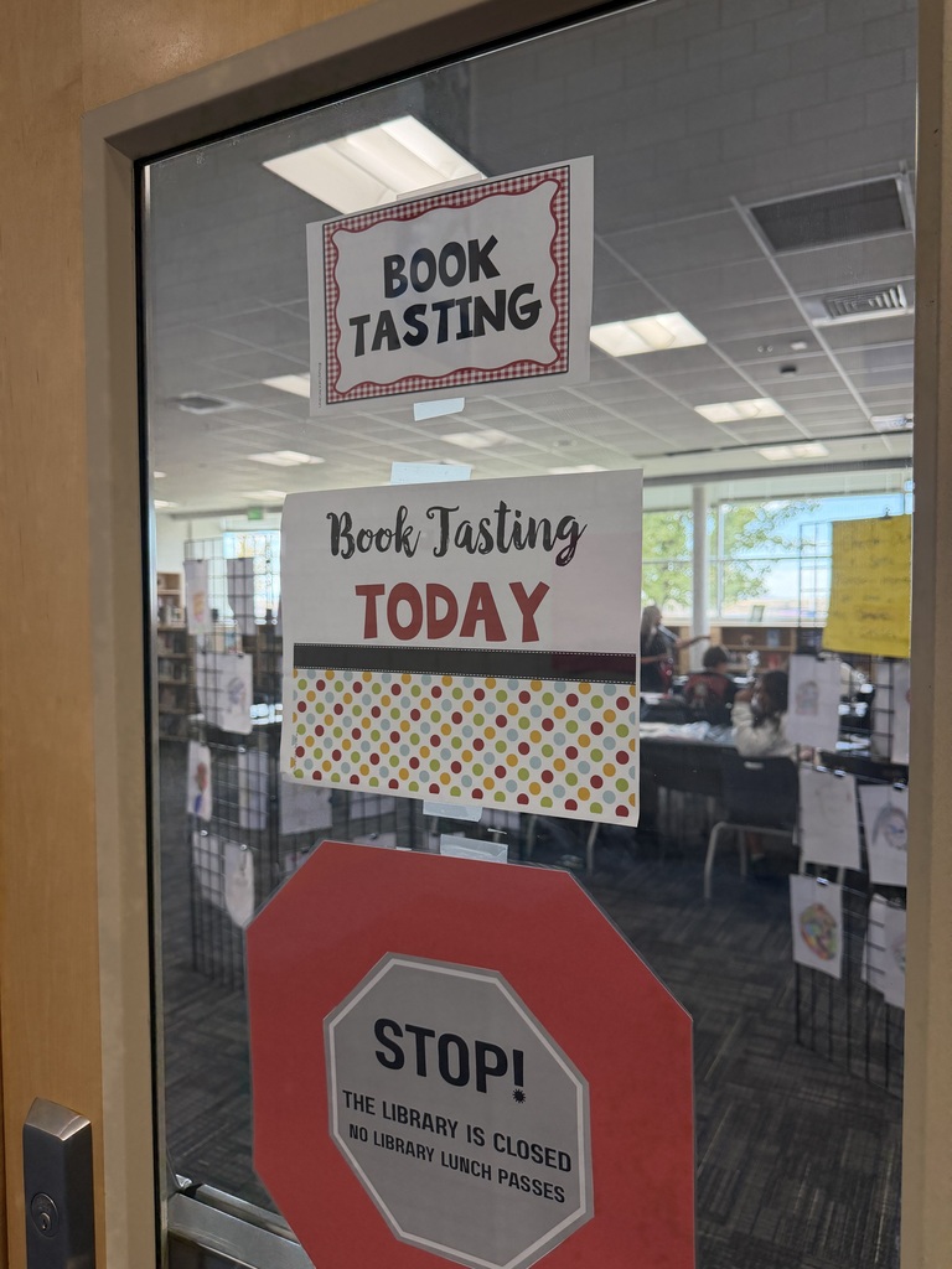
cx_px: 476
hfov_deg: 56.8
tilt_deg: -2.2
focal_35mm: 24
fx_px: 880
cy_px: 634
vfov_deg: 71.6
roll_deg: +0.8
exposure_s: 1/223
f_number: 1.78
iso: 160
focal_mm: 6.76
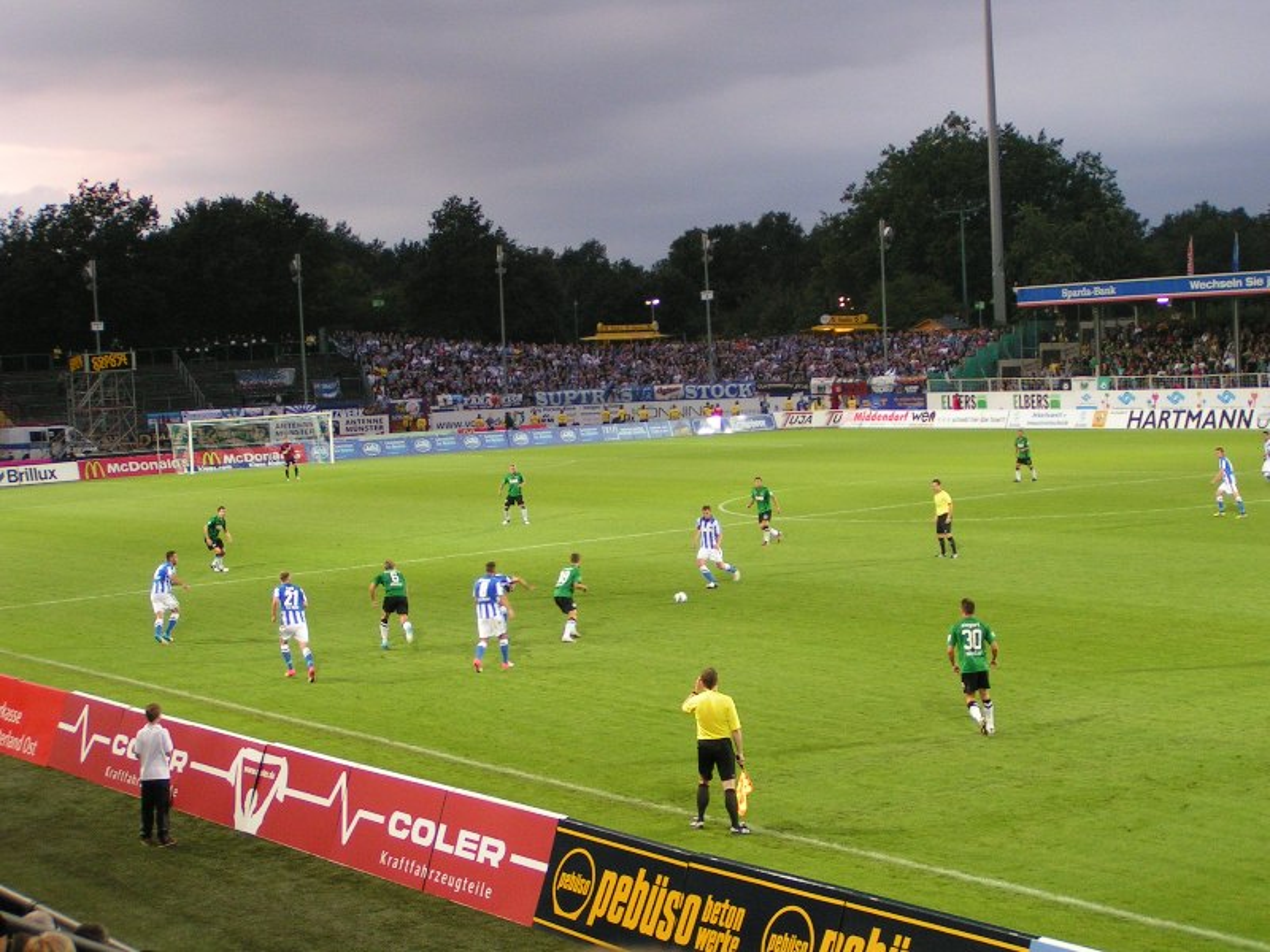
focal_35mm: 63
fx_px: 2311
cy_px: 476
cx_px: 635
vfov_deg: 23.3
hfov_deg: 30.7
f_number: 3.2
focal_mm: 9.7
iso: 125
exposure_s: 1/60
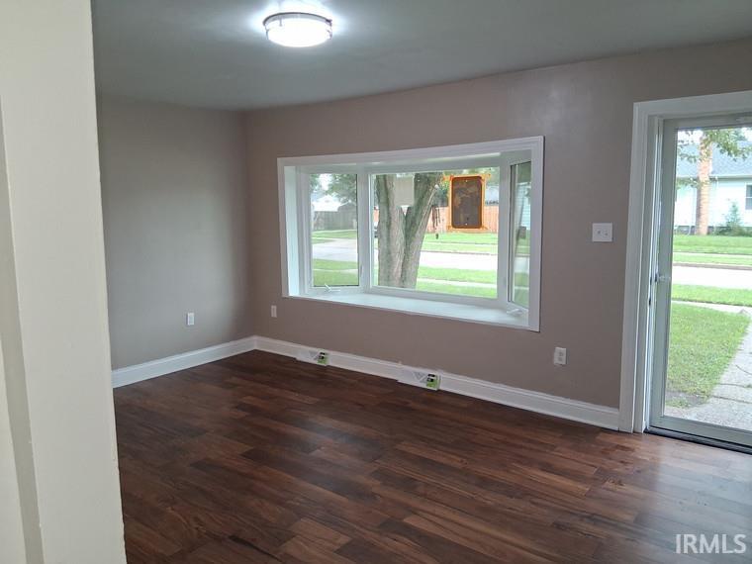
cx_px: 376
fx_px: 565
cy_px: 282
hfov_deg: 67.3
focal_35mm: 26
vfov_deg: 53.1
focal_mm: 3.98
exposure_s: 1/100
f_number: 1.8
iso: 320
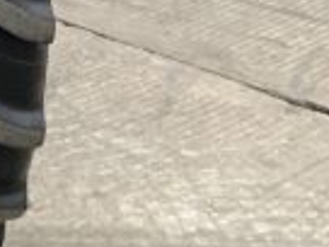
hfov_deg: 8.6
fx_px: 2081
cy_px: -402
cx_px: -302
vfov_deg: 6.4
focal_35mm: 219
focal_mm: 3
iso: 16
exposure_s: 1/454
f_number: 1.8
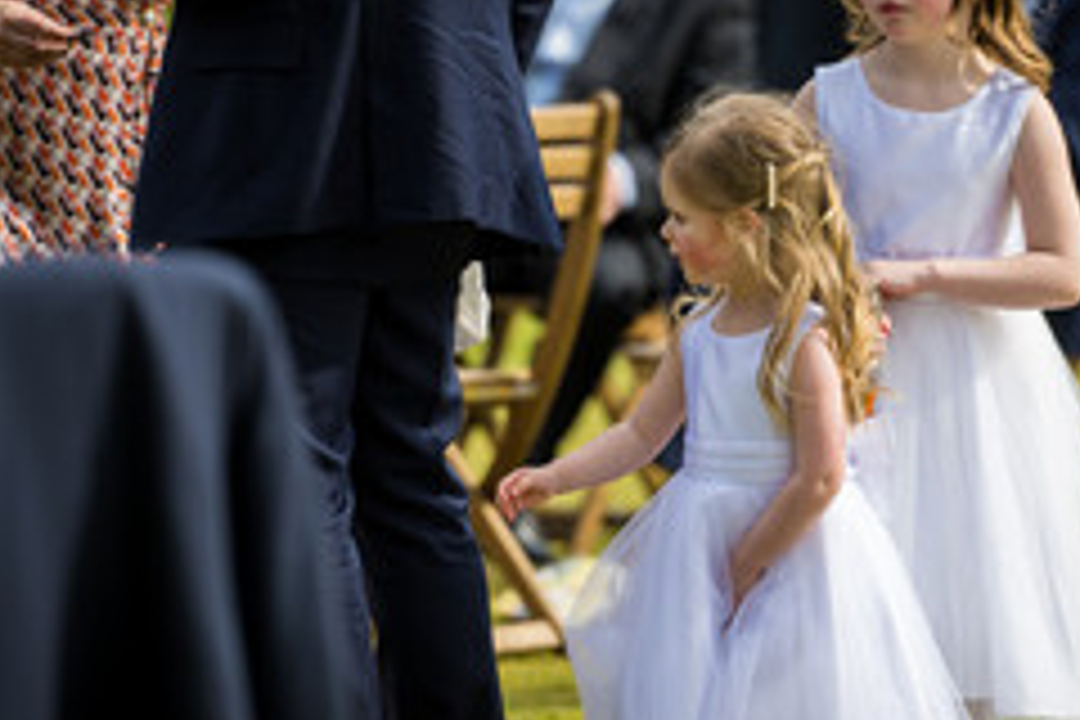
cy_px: 340
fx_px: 9749
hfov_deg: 6.3
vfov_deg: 4.2
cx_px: 680
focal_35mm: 325
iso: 80
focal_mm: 195
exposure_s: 1/640
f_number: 2.8
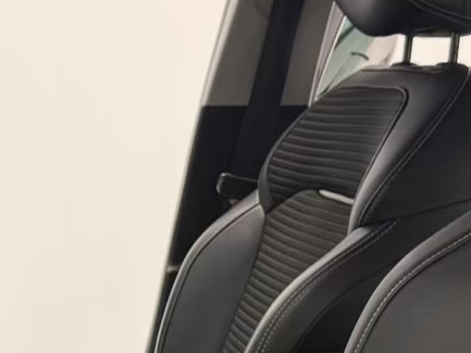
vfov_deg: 15.3
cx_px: 91
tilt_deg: -13.9
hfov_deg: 20.4
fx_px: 1293
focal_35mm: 95
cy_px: 343
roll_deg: -0.1
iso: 125
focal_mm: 6.76
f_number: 1.78
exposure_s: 1/50
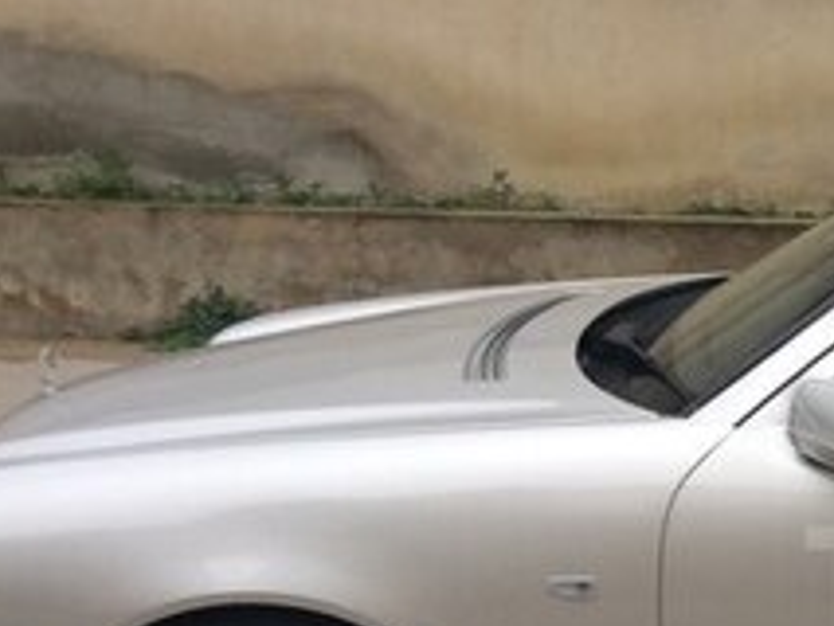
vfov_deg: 16.2
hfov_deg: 19.3
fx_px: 2170
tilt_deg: -15.2
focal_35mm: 90
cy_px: 585
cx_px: 1206
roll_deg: -1.4
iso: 32
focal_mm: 4.15
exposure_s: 1/50
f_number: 2.2
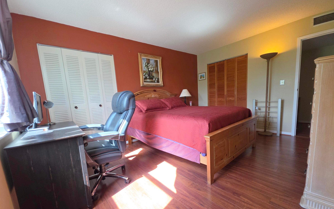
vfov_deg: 78.4
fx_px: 127
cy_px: 114
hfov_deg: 105.3
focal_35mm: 14
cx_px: 168
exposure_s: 1/120
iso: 100
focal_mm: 2.2
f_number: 1.9
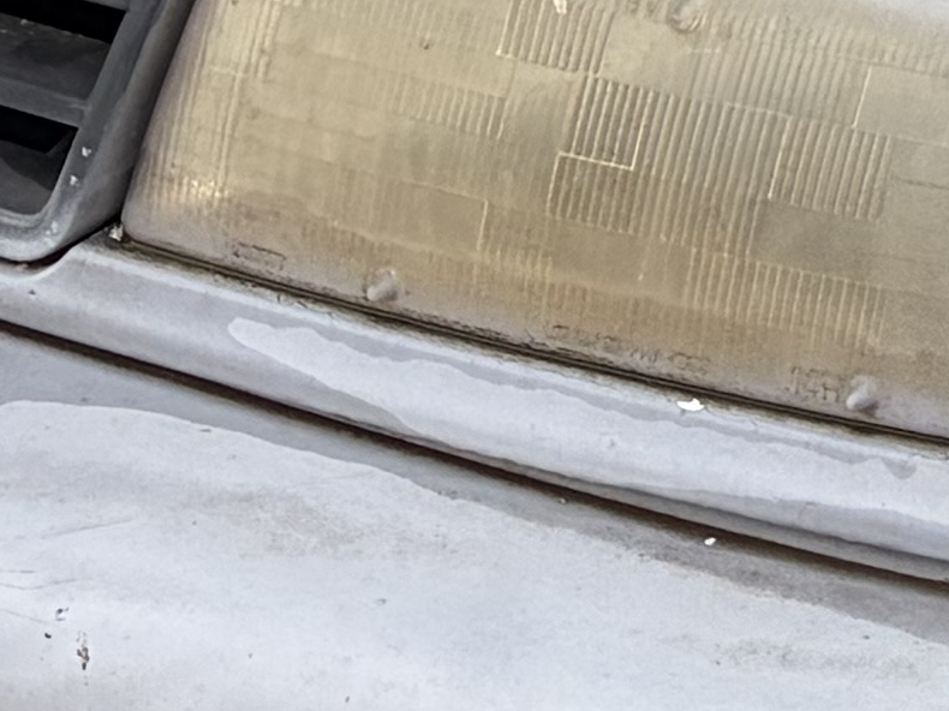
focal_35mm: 188
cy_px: -1193
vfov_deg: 7.2
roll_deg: -3.6
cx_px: 1103
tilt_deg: -14.4
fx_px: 5152
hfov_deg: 10.4
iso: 50
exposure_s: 1/1550
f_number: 1.6
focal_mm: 5.96
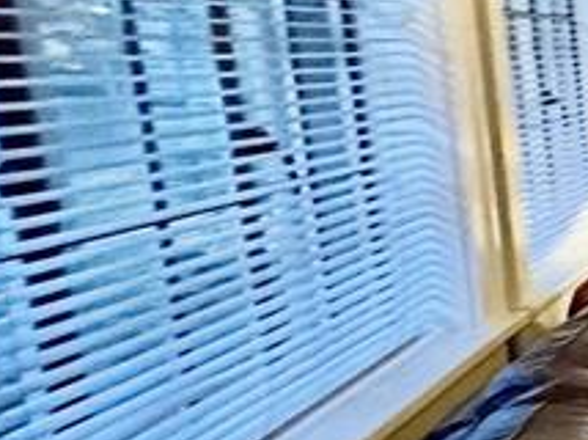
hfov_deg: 15.8
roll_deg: -2.4
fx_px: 1137
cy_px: 280
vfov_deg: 21.8
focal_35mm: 67
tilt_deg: -9.5
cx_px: 1368
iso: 1000
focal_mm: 2.22
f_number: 2.2
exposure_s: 1/30
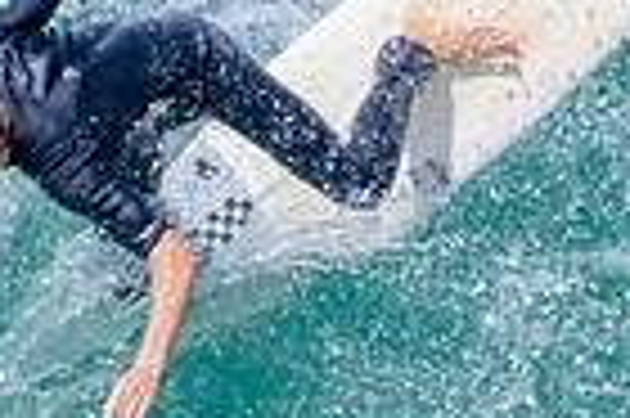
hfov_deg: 0.5
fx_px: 79304
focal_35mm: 4537
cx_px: 375
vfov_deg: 0.3
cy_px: 379
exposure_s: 1/2000
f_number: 11
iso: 640
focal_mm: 800
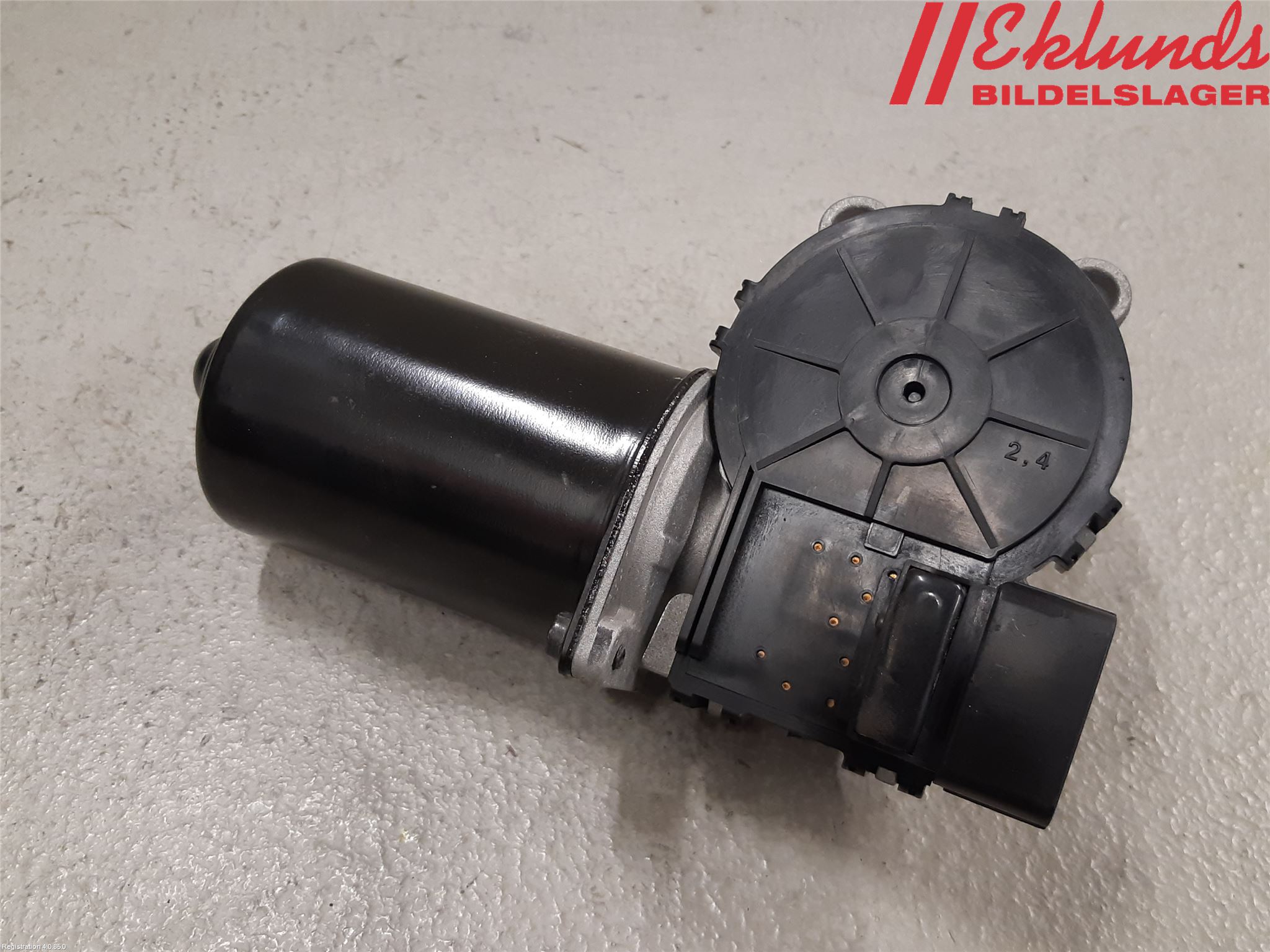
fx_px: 954
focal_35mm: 26
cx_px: 635
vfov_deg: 53.1
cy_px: 476
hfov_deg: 67.3
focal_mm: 3.93
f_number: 1.7
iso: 125
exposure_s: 1/50
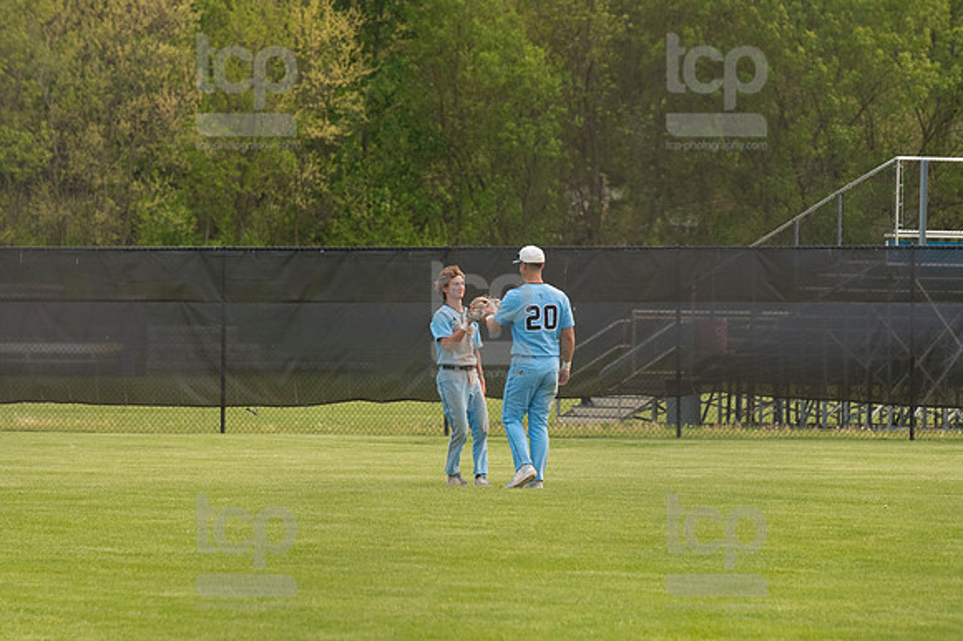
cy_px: 320
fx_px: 7619
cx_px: 482
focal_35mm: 285
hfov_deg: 7.2
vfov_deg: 4.8
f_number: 5.6
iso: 1000
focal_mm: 190
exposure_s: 1/2000
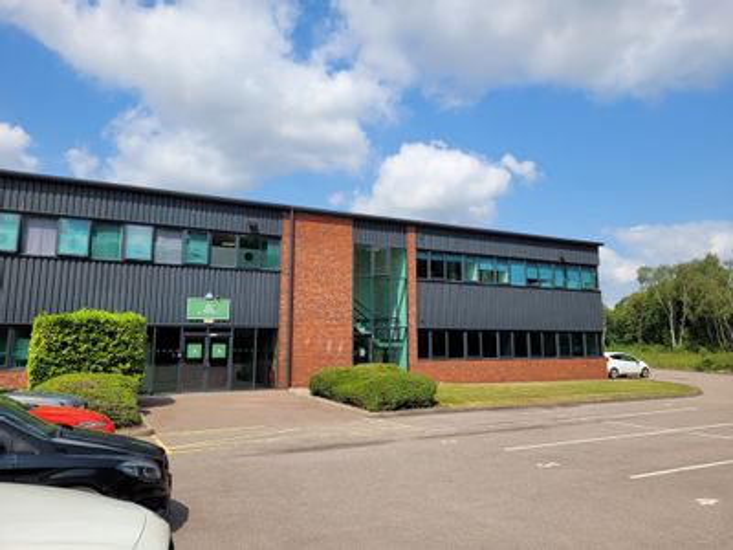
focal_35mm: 26
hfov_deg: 67.3
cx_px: 366
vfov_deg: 53.1
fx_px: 551
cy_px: 275
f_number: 1.8
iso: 40
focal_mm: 5.4
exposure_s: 1/2820
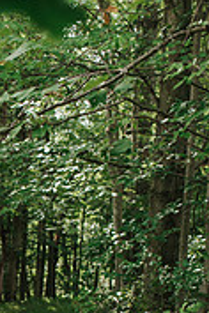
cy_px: 320
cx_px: -48
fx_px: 775
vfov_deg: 21.9
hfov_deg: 14.8
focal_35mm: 89
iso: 640
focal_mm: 35
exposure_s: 1/800
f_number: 3.2
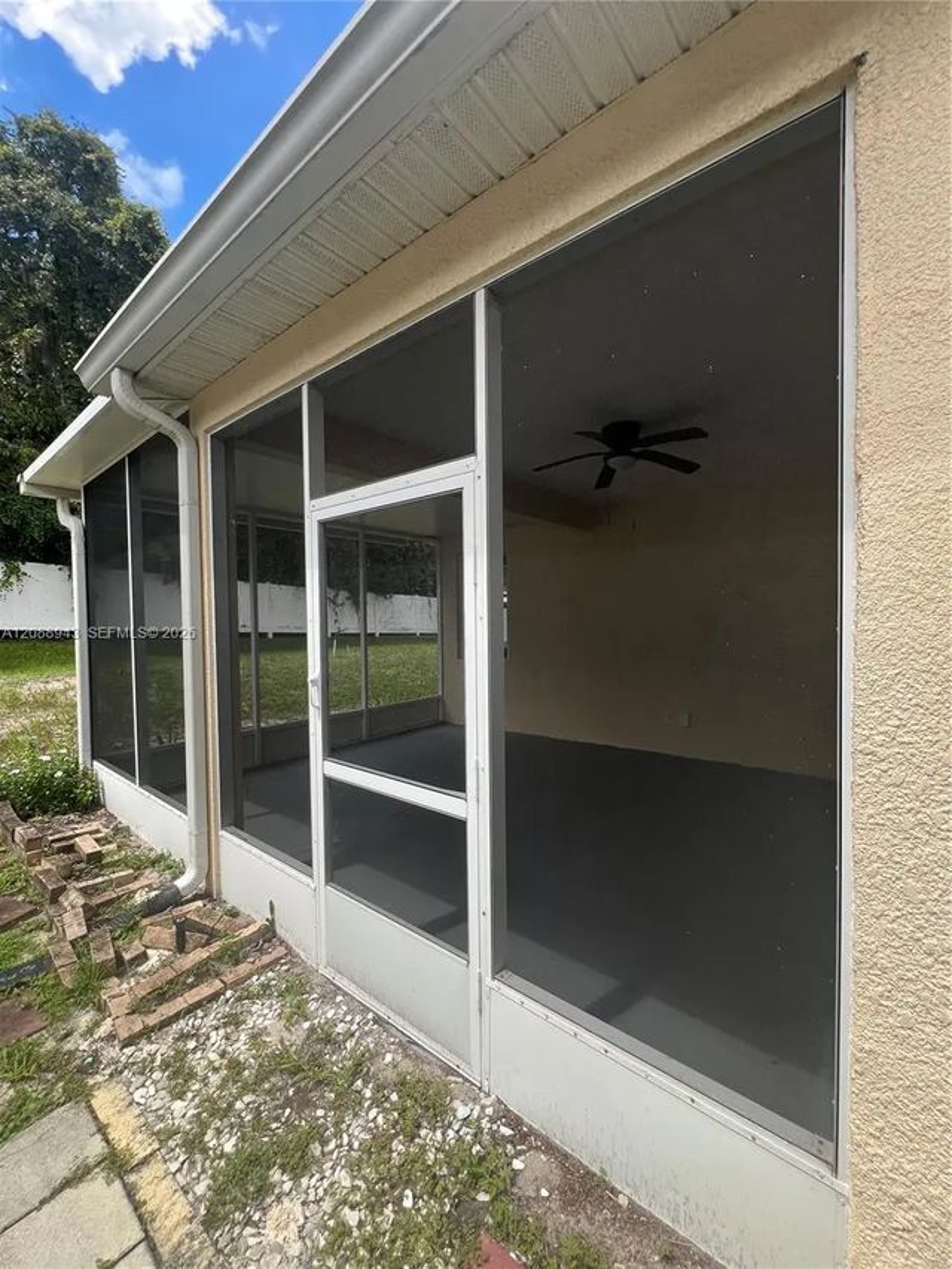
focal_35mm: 13
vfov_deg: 106.2
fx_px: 477
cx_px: 476
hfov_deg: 89.9
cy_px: 634
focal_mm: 1.57
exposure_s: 1/299
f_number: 1.8
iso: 32
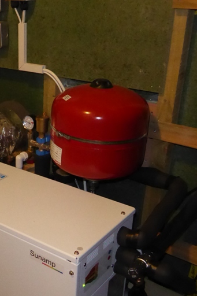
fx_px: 427
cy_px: 172
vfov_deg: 38.1
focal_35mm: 52
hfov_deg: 24.8
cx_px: 1
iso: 800
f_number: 3.3
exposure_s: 1/20
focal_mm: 4.3
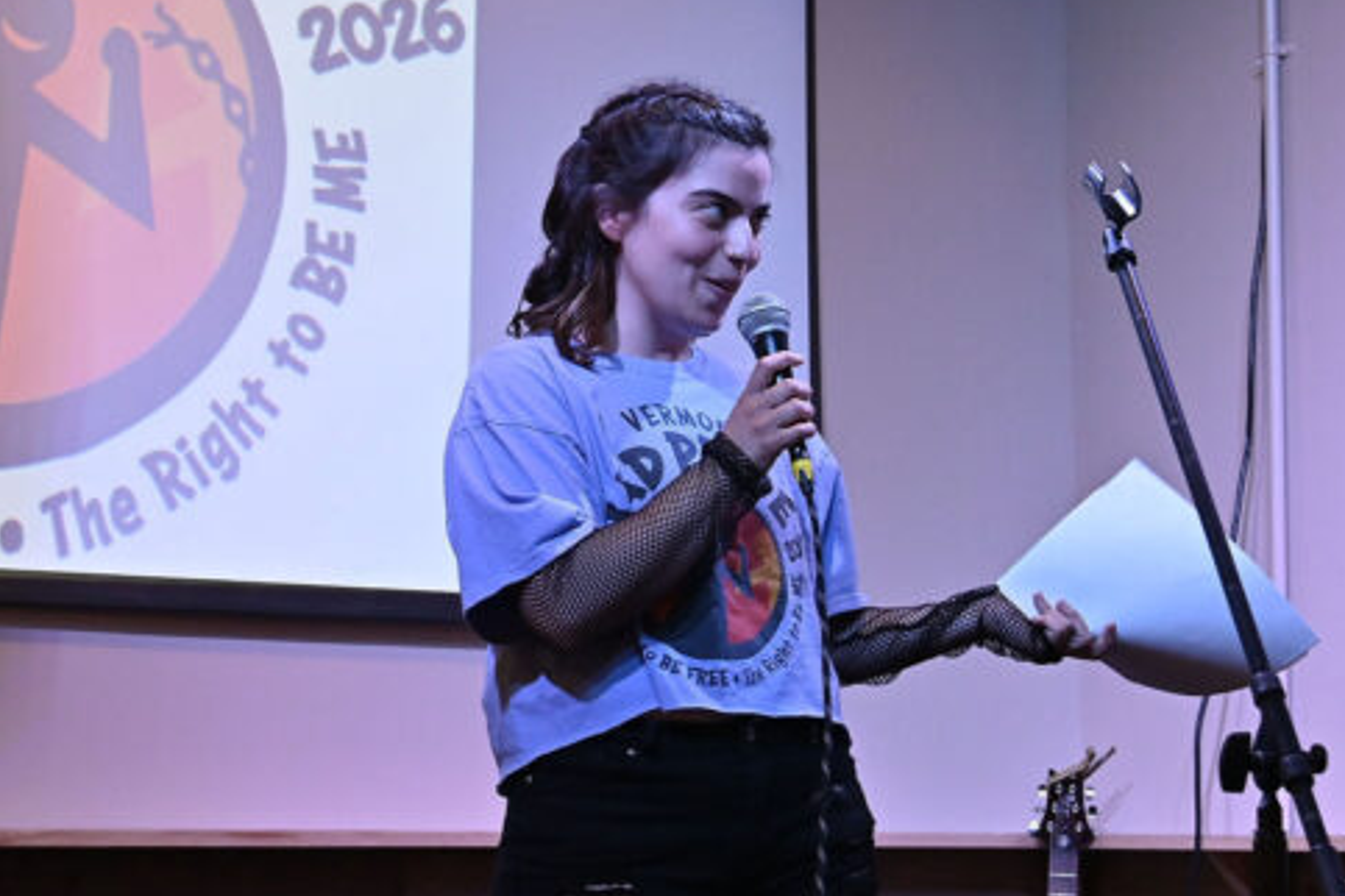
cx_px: 621
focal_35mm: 89
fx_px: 3325
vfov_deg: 15.3
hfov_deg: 22.9
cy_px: 269
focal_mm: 28
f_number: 3.5
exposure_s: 1/100
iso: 1000
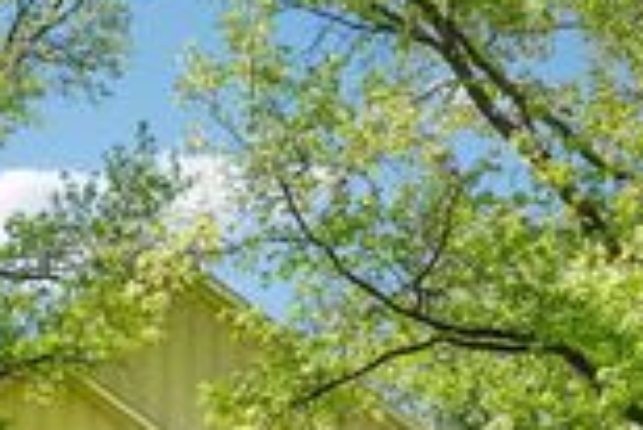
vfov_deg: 18.6
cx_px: 271
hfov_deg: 28.9
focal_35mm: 70
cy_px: 507
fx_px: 1245
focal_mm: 21.5
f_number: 8
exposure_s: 1/100
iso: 100
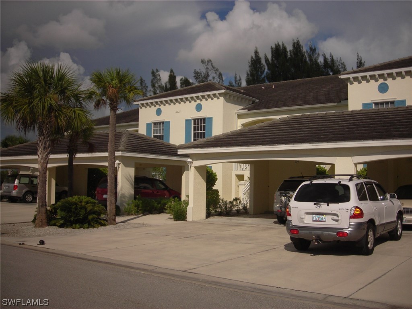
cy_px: 154
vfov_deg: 37.7
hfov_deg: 49.0
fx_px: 452
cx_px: 206
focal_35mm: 38
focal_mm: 6.3
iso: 70
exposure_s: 1/702
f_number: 6.4
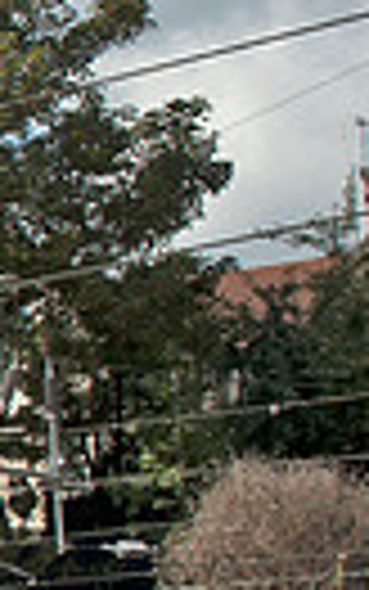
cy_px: 561
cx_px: -909
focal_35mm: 162
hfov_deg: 6.9
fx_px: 2604
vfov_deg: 12.8
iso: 200
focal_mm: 24
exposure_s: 1/320
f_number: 10
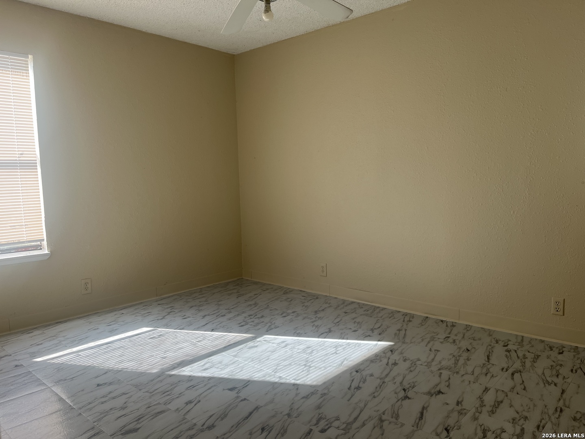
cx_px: 292
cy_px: 220
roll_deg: +1.9
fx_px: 439
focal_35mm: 26
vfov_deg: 53.1
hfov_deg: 67.3
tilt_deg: -6.0
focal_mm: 5.1
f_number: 1.6
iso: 40
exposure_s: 1/255
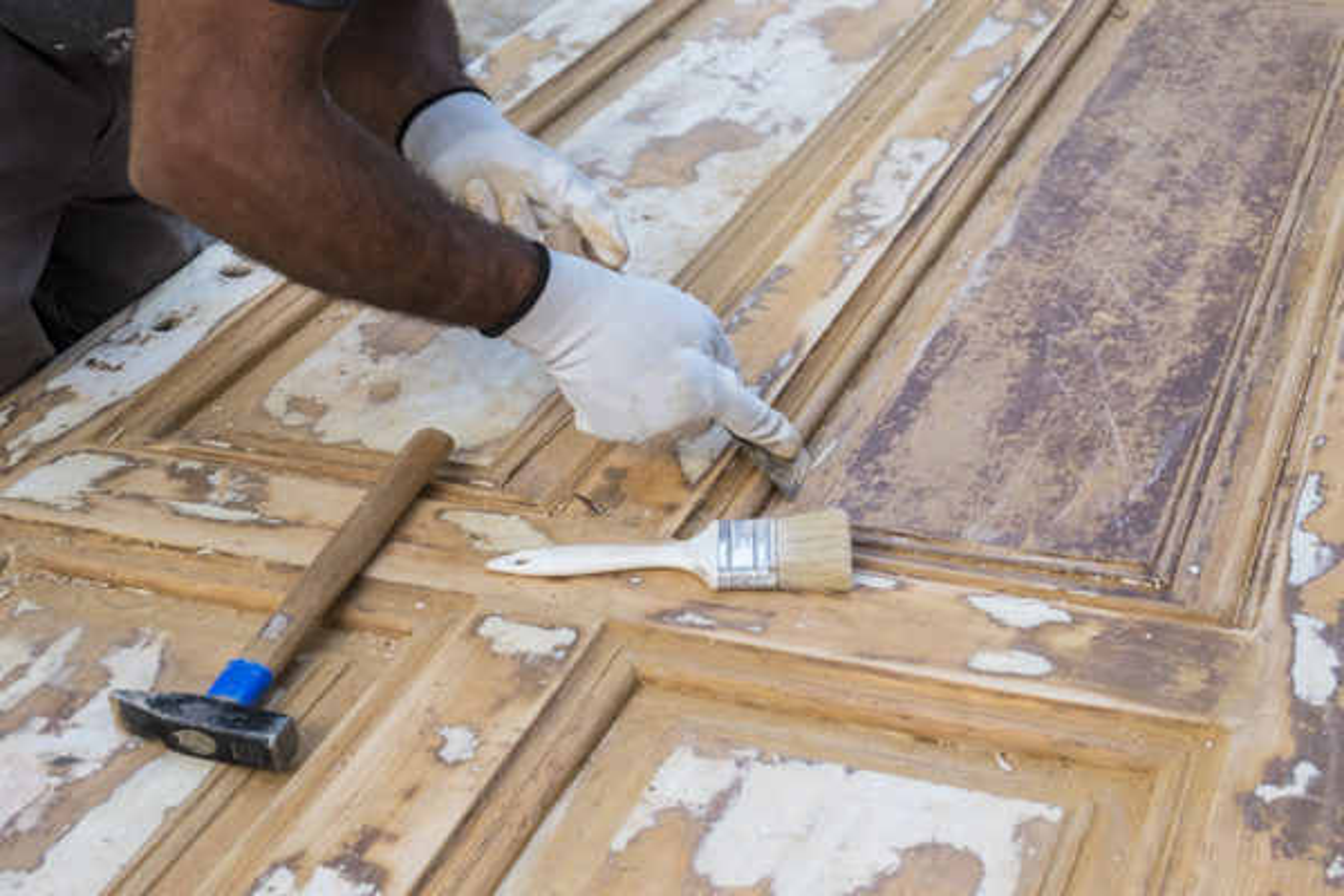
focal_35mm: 56
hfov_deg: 35.6
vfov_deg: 24.2
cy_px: 448
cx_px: 672
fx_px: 2091
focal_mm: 37.1
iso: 500
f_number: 6.4
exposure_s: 1/250
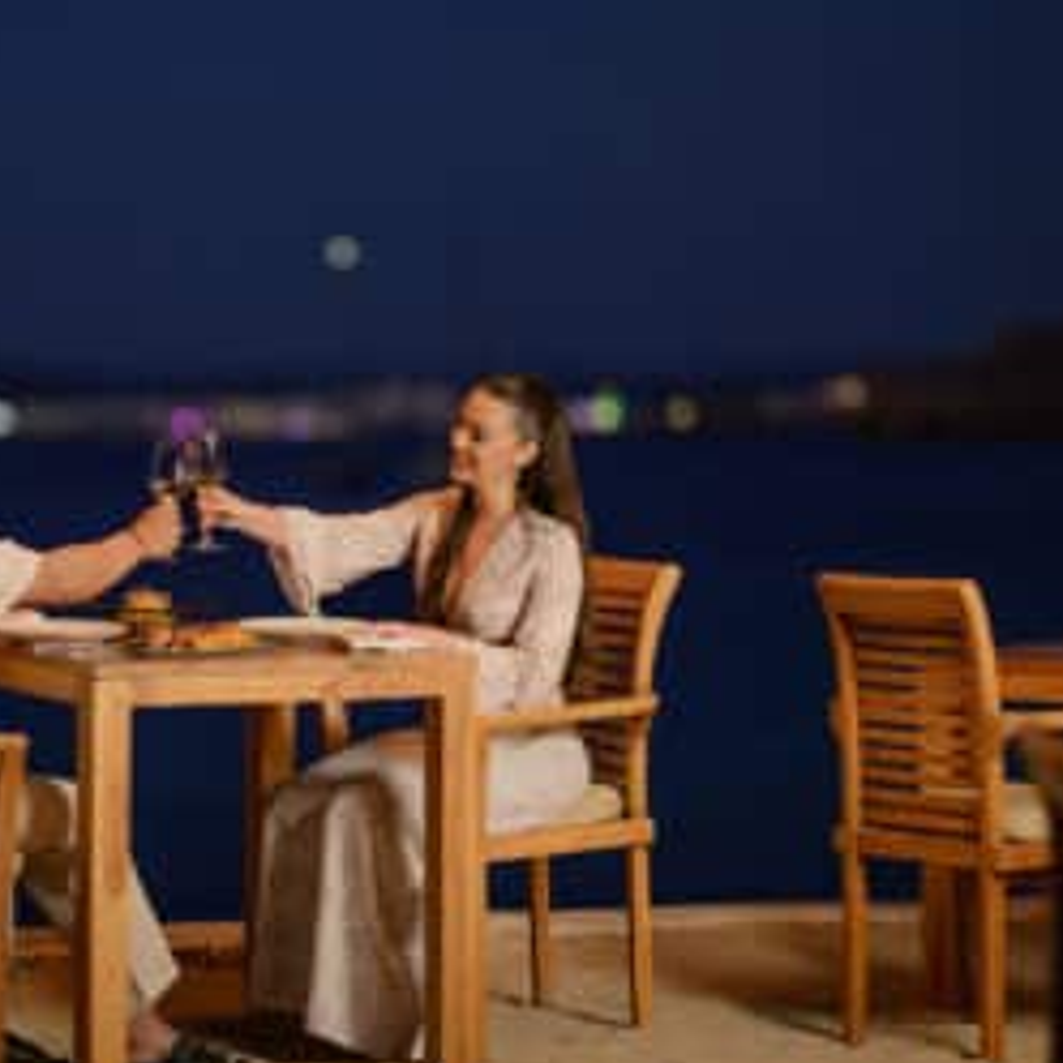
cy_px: 467
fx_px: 4551
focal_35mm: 131
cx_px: 244
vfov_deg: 13.3
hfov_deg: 13.3
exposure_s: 1/250
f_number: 1.2
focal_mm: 85
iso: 800
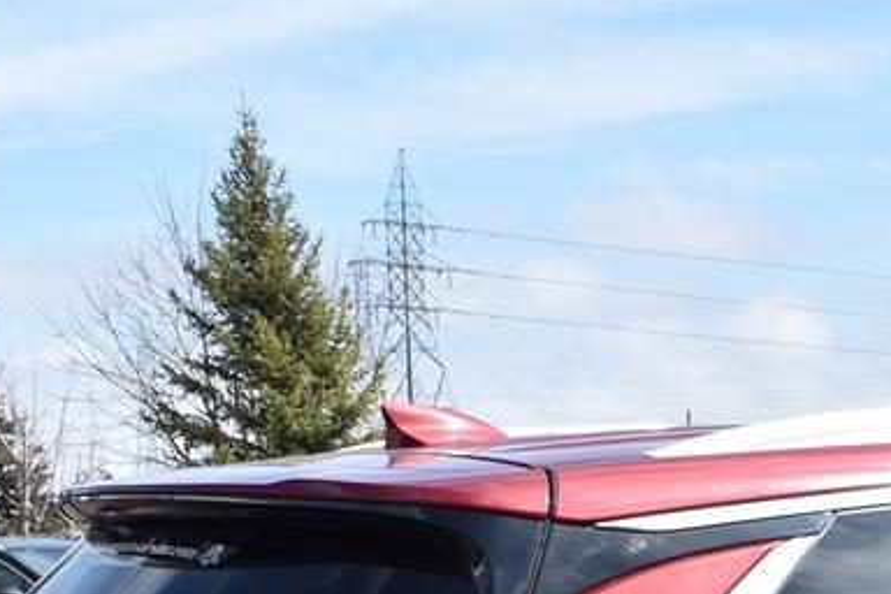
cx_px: 1009
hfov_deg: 19.5
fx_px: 2475
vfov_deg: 12.8
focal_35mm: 100
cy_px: 972
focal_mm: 20
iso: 100
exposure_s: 1/250
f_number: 8
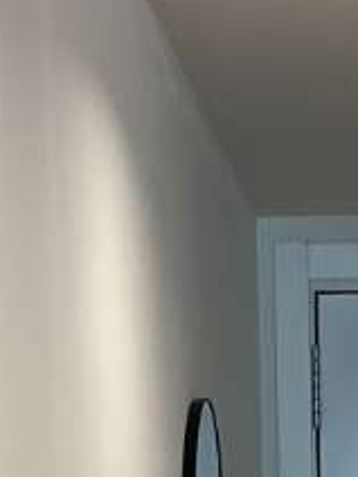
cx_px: 404
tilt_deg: -13.1
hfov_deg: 8.0
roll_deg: +0.5
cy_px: 1204
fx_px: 2537
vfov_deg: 9.4
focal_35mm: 184
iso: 100
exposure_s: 1/100
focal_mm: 5.1
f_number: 1.6
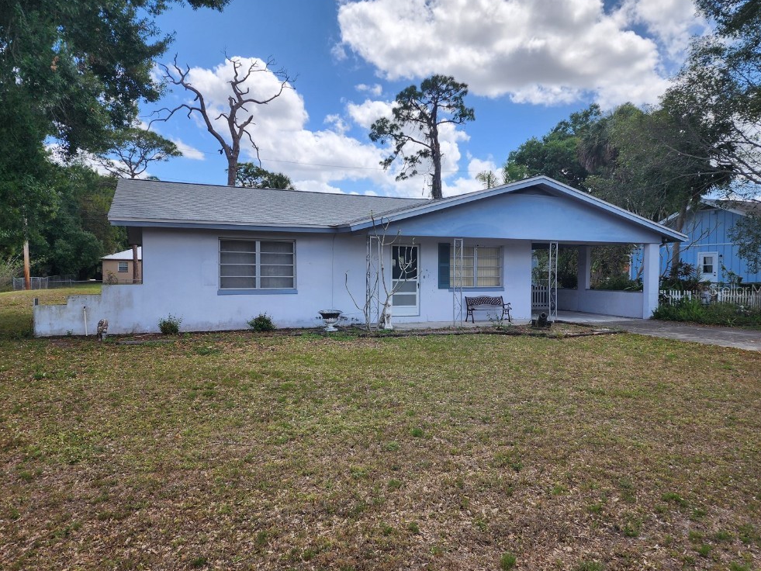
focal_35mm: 24
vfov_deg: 56.8
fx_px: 528
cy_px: 289
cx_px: 385
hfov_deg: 71.6
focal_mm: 6.4
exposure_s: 1/814
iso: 12
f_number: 1.8
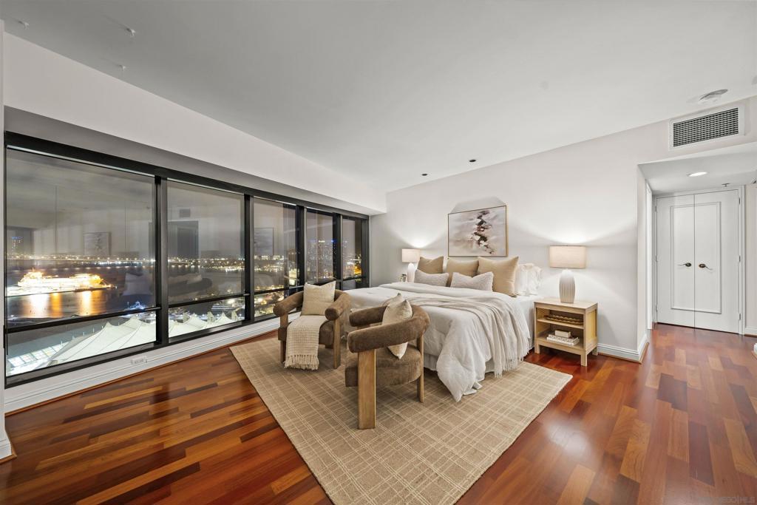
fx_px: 252
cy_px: 252
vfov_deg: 90.0
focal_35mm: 12
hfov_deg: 112.6
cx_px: 378
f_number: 7.1
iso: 500
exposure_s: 2.5
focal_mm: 12
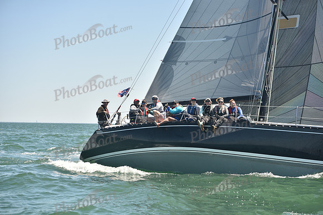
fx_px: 772
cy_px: 108
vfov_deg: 15.9
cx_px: 162
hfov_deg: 23.6
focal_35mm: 86
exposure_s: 1/800
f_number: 4
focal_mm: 86
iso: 250
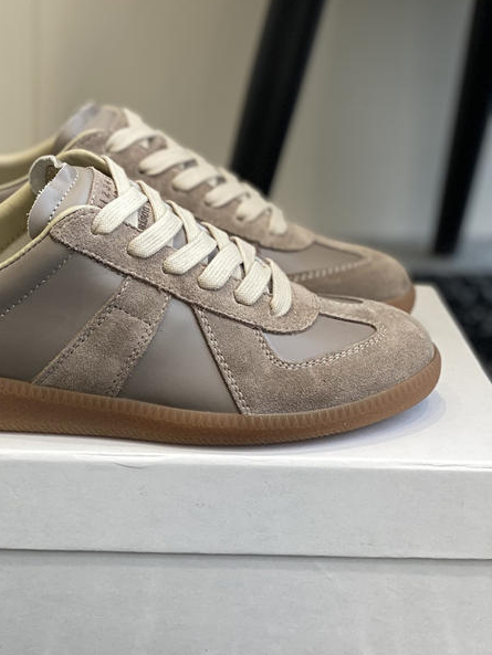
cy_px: 279
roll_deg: -2.5
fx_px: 1440
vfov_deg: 25.6
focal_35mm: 76
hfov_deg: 19.3
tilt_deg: -19.1
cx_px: 135
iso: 64
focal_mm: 6
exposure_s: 1/122
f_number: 2
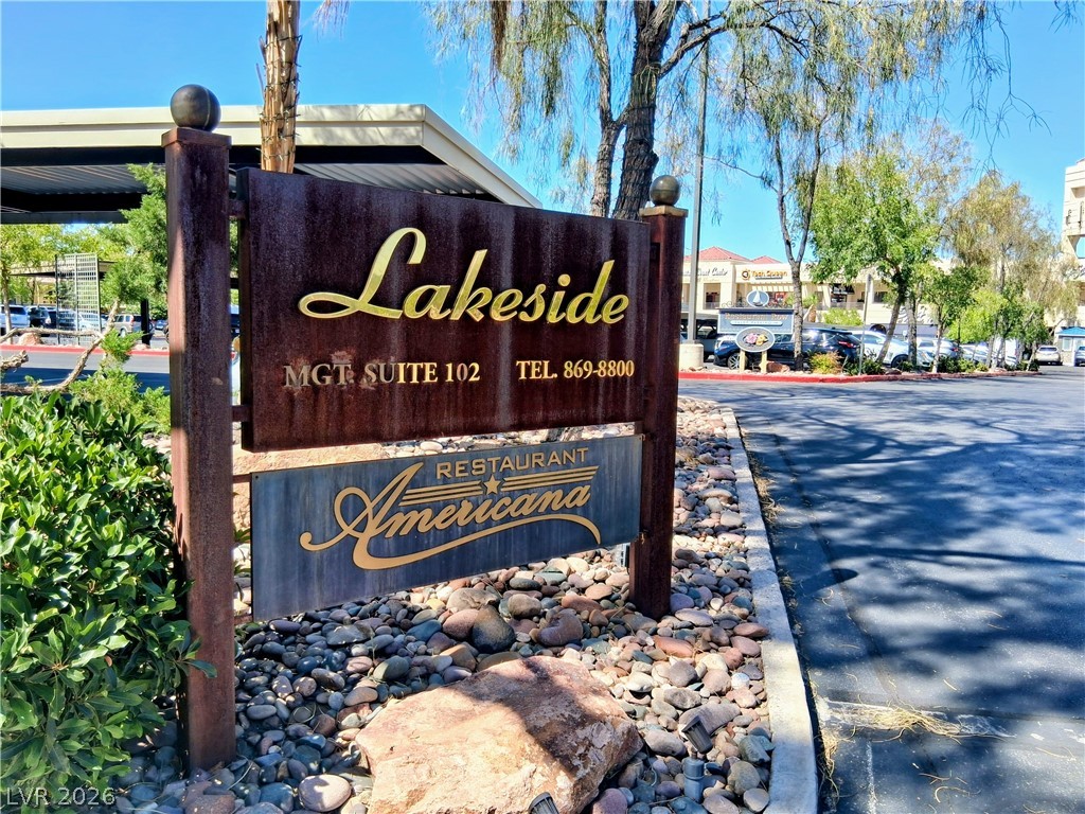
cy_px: 407
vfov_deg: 53.1
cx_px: 542
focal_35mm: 26
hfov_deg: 67.3
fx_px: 815
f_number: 1.8
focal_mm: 3.98
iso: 25
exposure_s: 1/378
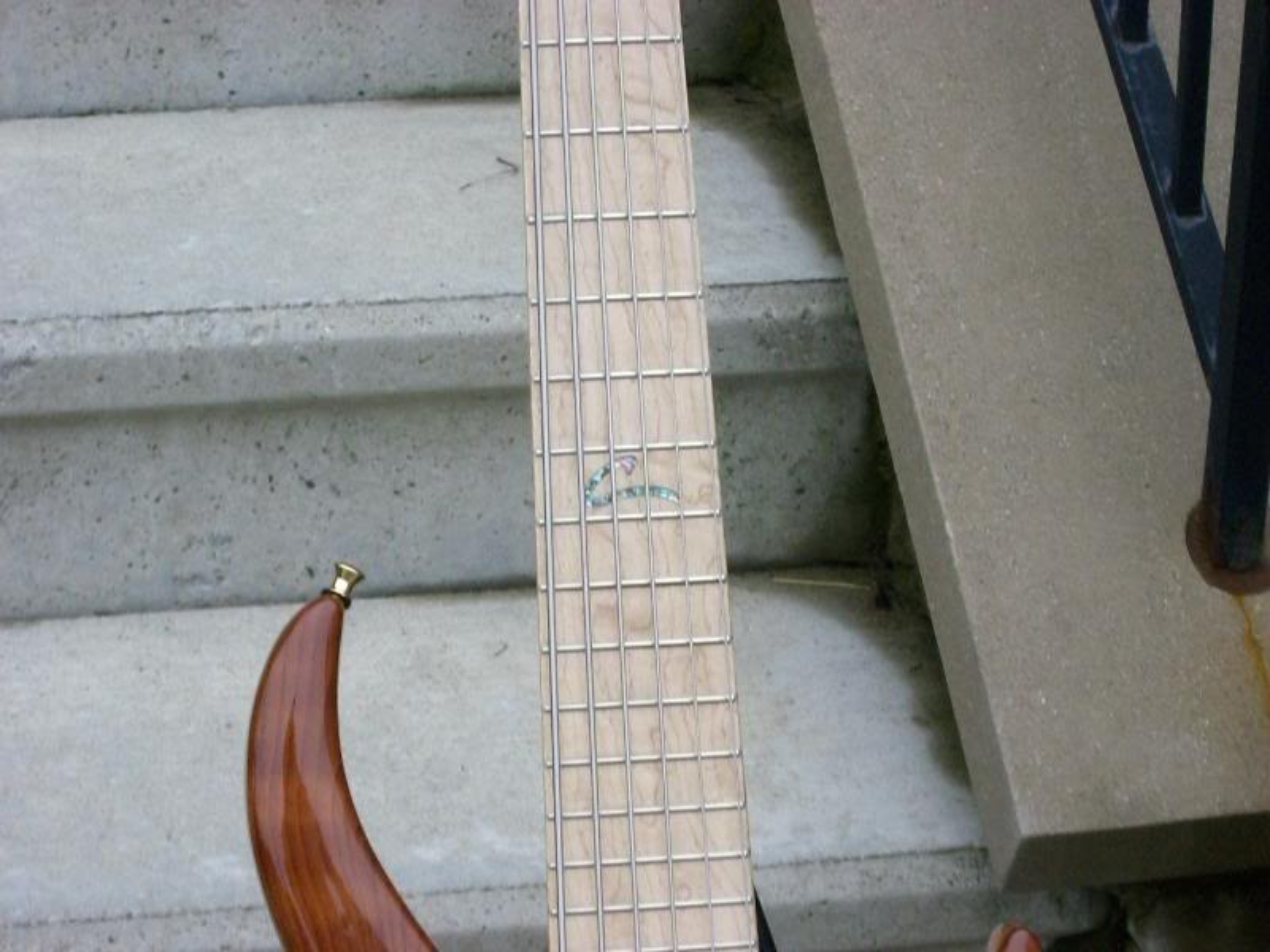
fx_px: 4182
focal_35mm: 114
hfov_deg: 17.3
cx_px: 635
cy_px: 476
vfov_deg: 13.0
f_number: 5.2
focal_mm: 18.6
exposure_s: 1/125
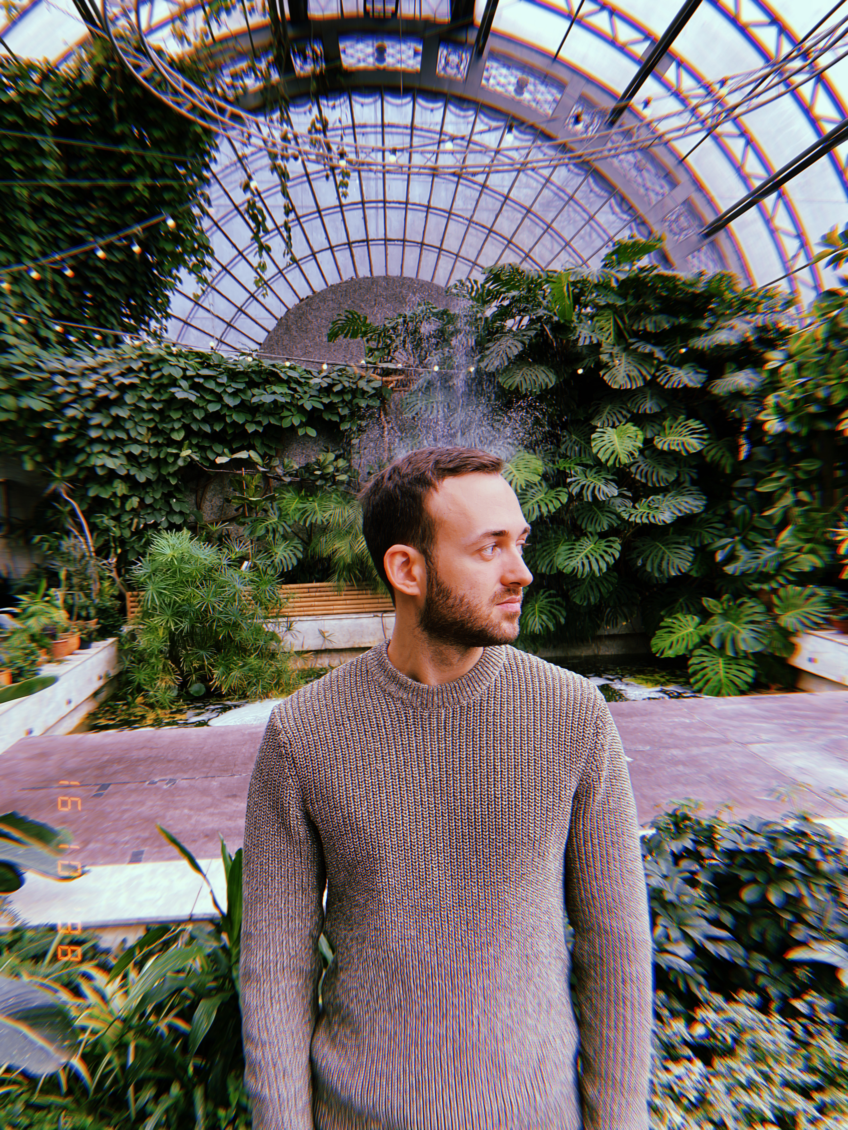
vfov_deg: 67.3
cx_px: 424
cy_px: 565
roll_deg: +1.9
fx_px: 849
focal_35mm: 26
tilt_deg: -3.6
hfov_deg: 53.1
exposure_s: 1/100
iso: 80
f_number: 1.8
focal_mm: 4.25
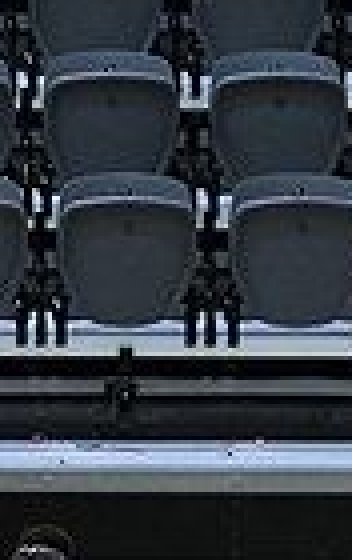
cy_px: 698
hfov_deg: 2.2
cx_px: -672
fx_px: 9141
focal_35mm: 598
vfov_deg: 3.5
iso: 5000
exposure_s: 1/500
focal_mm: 95
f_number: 4
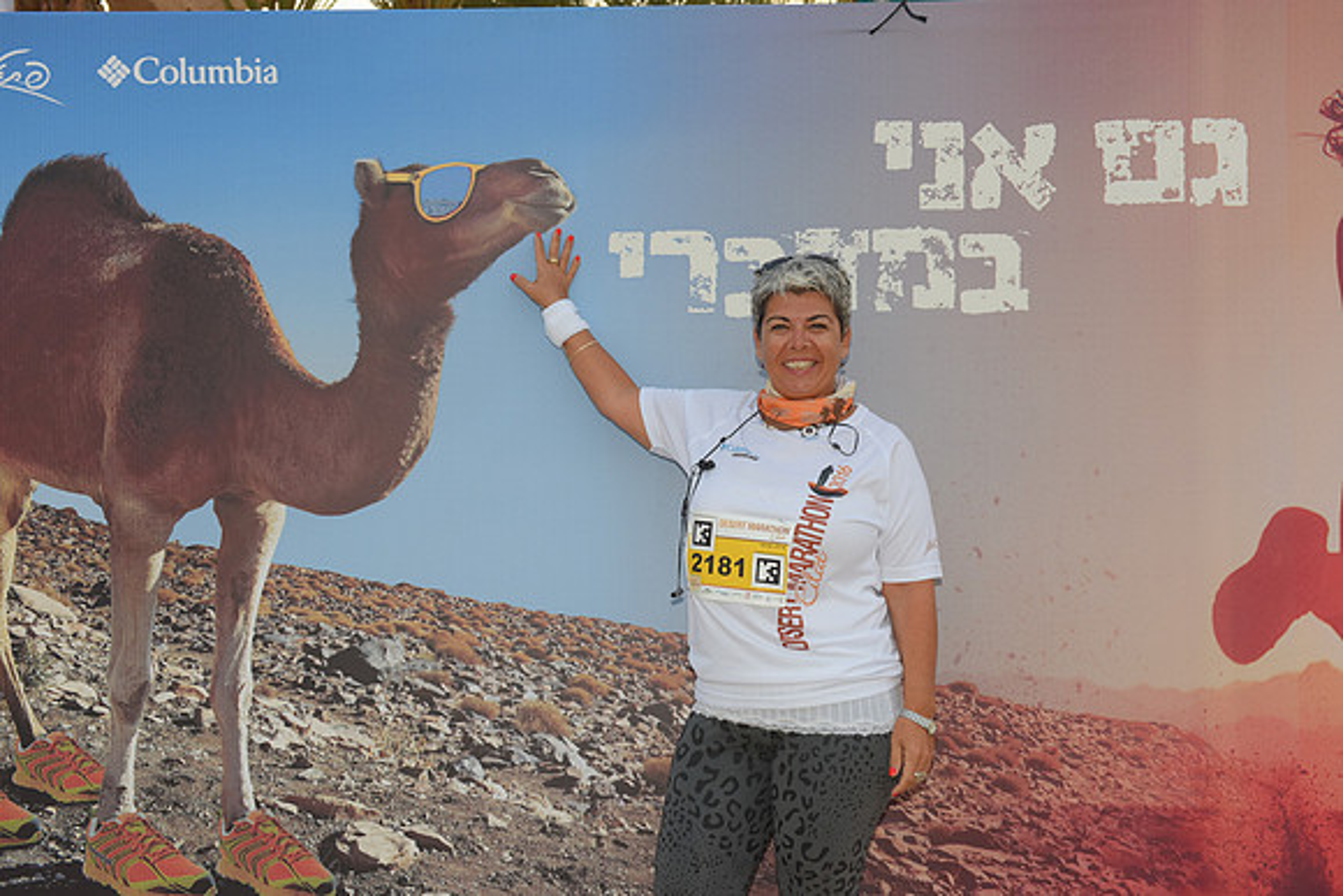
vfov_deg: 28.1
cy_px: 448
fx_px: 1791
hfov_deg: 41.1
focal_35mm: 48
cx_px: 672
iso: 640
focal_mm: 48
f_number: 5.6
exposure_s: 1/200
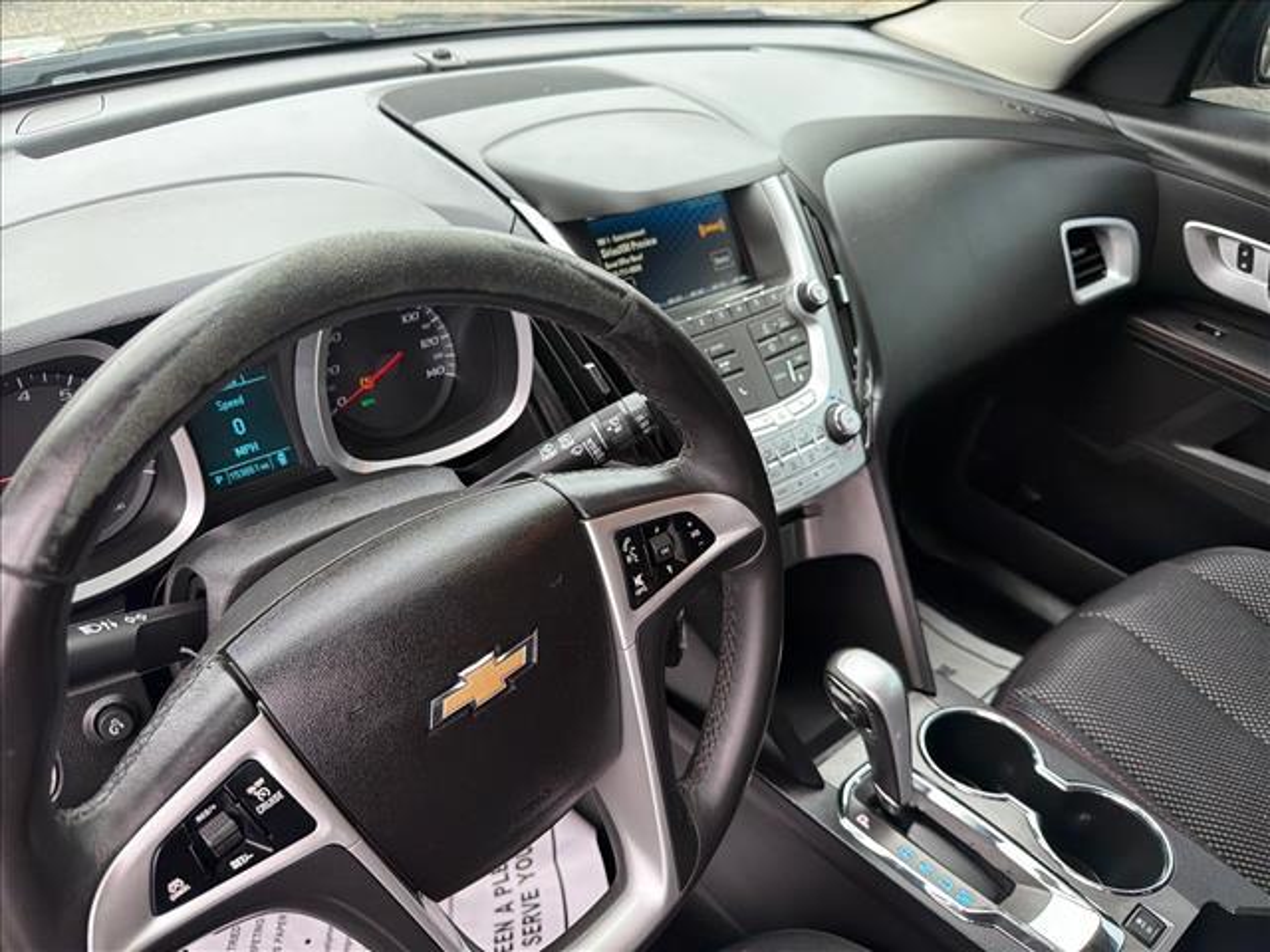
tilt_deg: -42.6
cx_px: 635
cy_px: 476
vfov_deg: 56.8
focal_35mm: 24
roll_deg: -6.0
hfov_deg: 71.6
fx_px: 881
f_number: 1.78
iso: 400
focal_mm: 6.76
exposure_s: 1/677
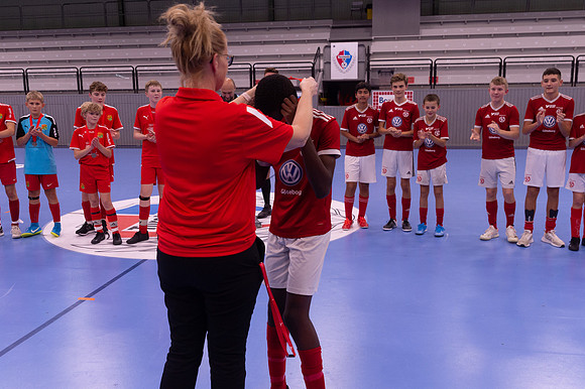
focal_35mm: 35
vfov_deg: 37.8
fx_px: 568
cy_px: 194
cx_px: 292
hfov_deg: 54.5
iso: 2000
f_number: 3.5
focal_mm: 35
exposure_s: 1/200
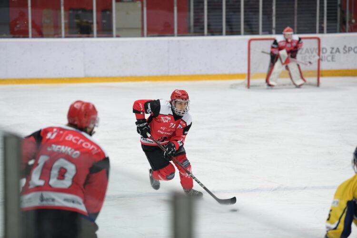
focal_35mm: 165
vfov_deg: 8.3
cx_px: 178
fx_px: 1636
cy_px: 119
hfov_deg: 12.5
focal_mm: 165
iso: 1000
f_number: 3.5
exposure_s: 1/500
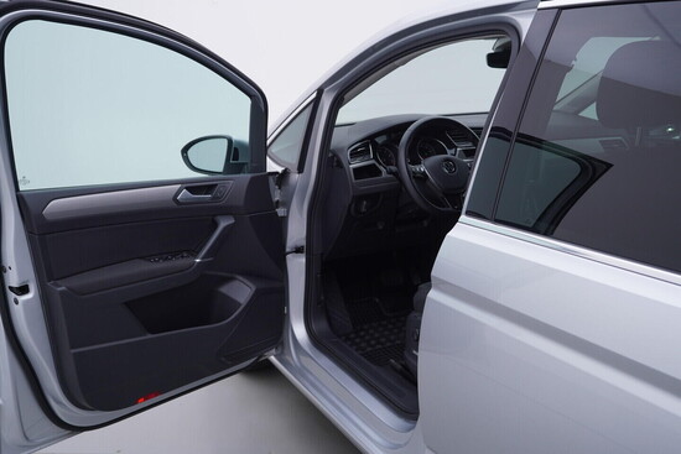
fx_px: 681
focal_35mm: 36
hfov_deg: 53.1
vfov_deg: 36.9
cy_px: 227
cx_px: 340
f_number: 4
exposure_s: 1/80
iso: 125
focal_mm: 24
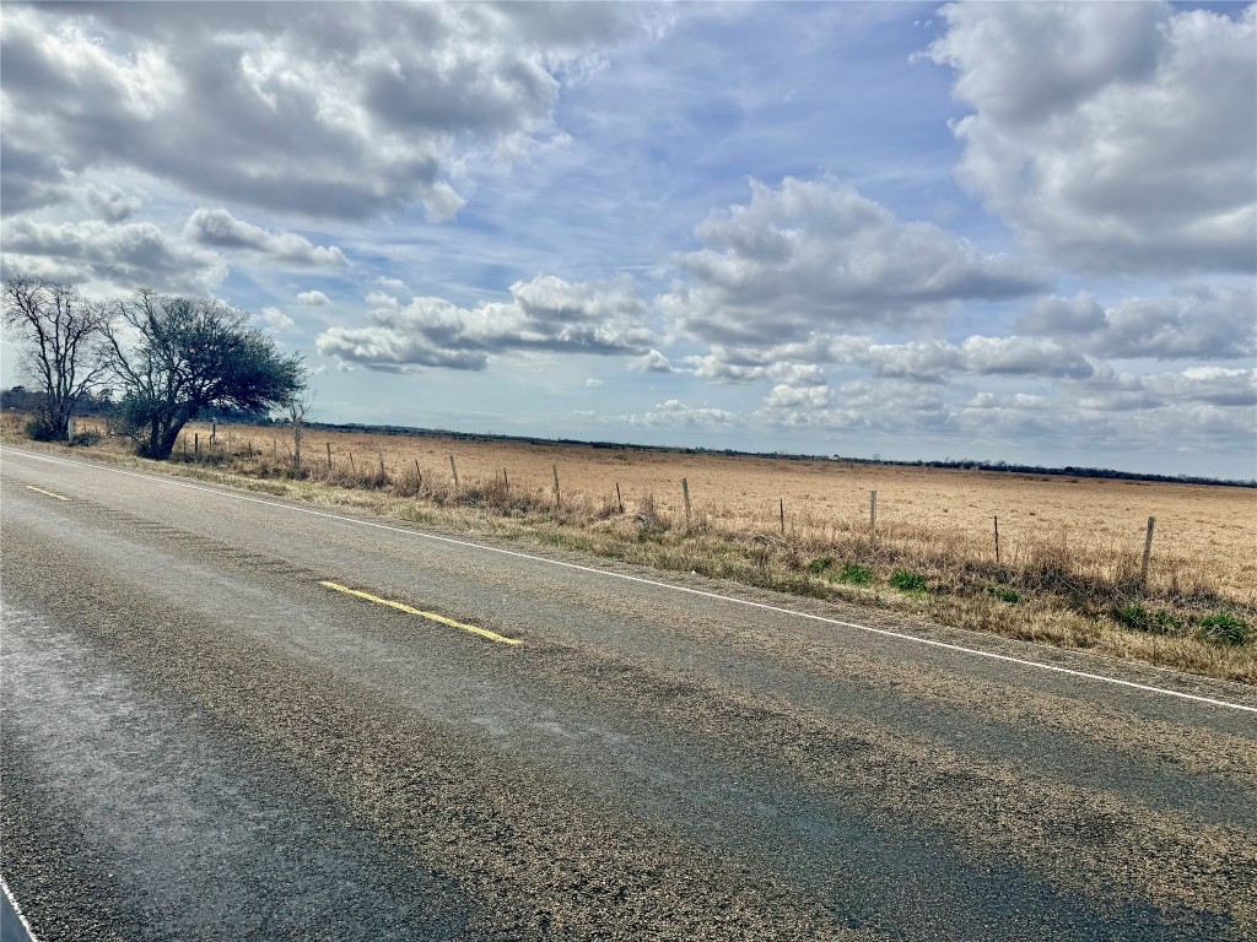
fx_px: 872
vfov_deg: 56.8
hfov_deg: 71.6
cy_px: 471
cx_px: 628
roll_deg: -3.2
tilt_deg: -0.5
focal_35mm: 24
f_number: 1.78
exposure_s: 1/10309
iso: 80
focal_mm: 6.76
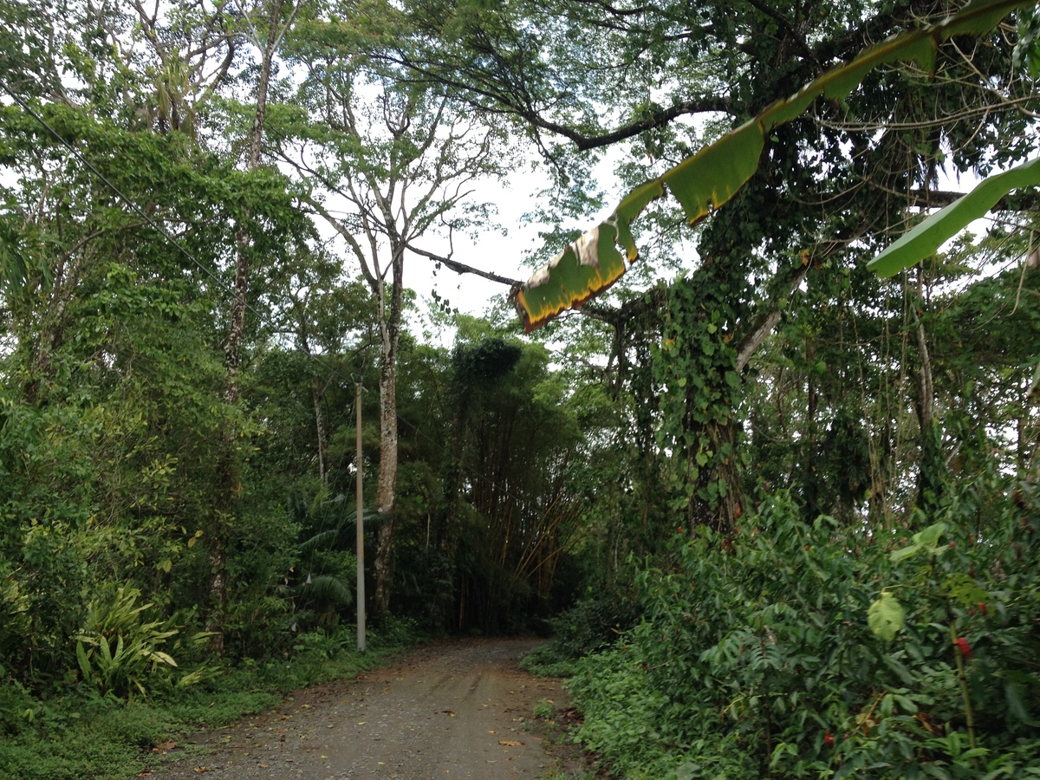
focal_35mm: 35
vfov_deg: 40.7
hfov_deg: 52.6
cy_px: 390
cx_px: 520
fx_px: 1052
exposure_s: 1/265
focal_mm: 4.28
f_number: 2.4
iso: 50
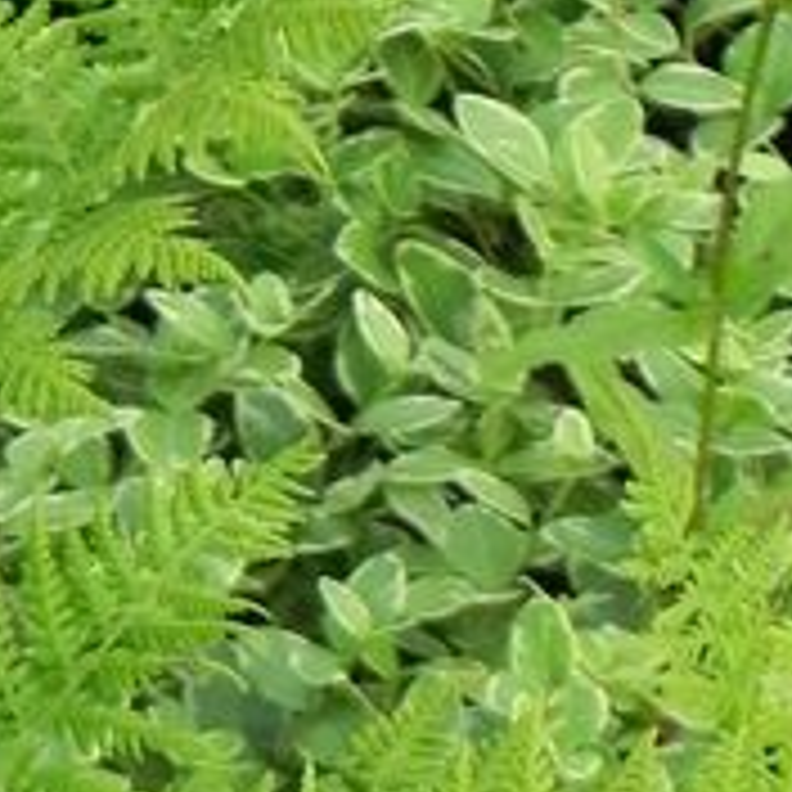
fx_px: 8827
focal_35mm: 341
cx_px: 104
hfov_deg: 5.1
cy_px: 1395
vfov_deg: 5.1
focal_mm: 15.1
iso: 160
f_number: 4.5
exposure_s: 1/100
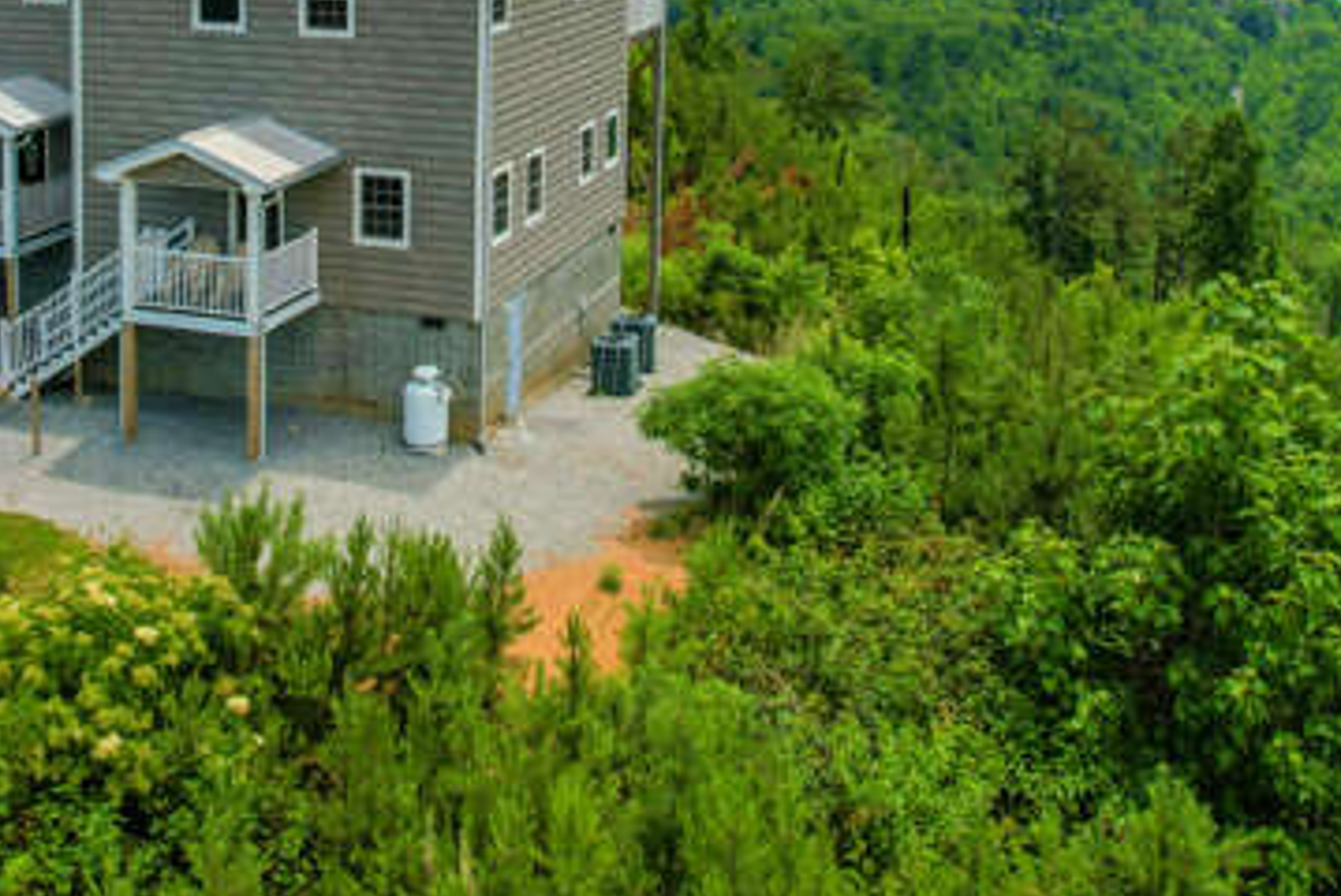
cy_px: -52
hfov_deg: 41.6
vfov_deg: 26.7
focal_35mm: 47
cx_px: 497
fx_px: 1752
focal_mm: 8.38
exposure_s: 1/2500
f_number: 2.8
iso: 100
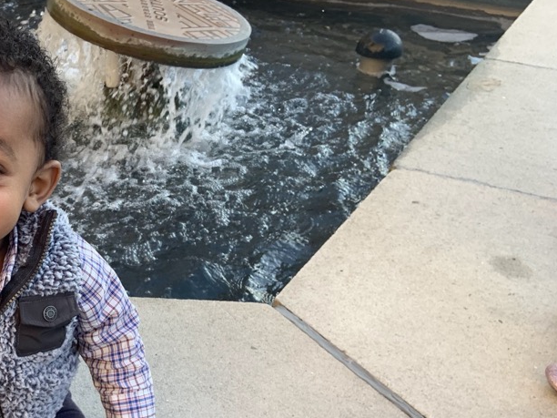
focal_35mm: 51
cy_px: 275
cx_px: 20
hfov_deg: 34.6
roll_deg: +3.5
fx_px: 821
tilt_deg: -33.4
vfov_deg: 28.4
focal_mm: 4.25
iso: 40
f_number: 1.8
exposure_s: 1/121
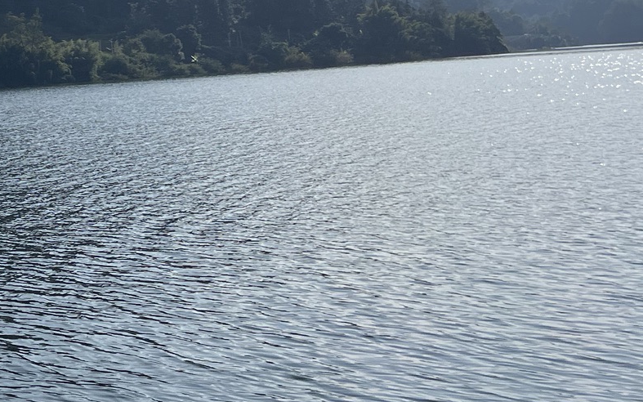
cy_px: -68
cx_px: -121
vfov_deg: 17.8
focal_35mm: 70
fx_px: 1227
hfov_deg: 26.3
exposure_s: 1/13333
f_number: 1.6
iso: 50
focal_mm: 5.1
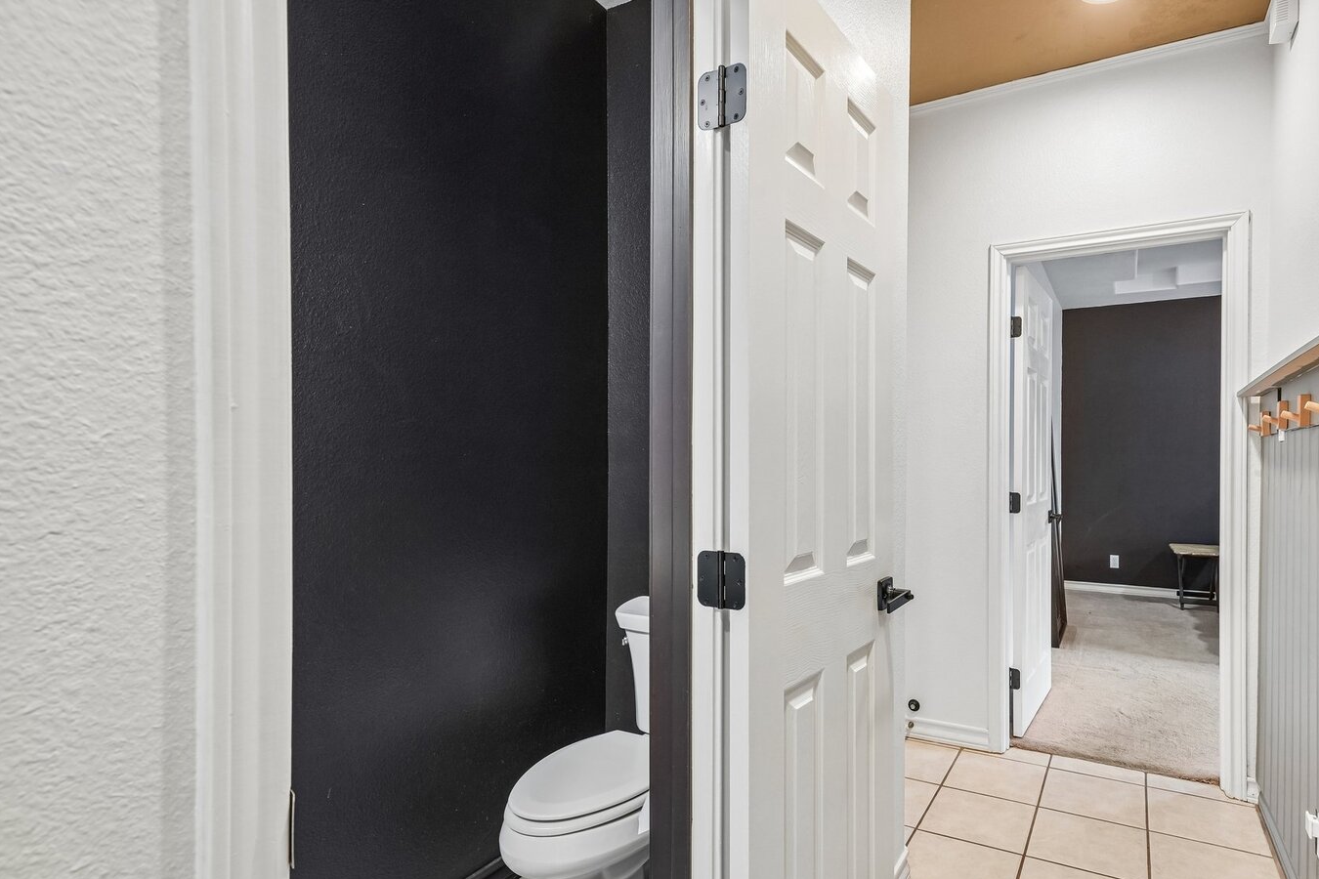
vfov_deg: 67.3
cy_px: 465
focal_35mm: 18
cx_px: 781
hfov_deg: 89.0
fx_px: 659
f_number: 8
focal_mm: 15
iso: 800
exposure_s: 1/13
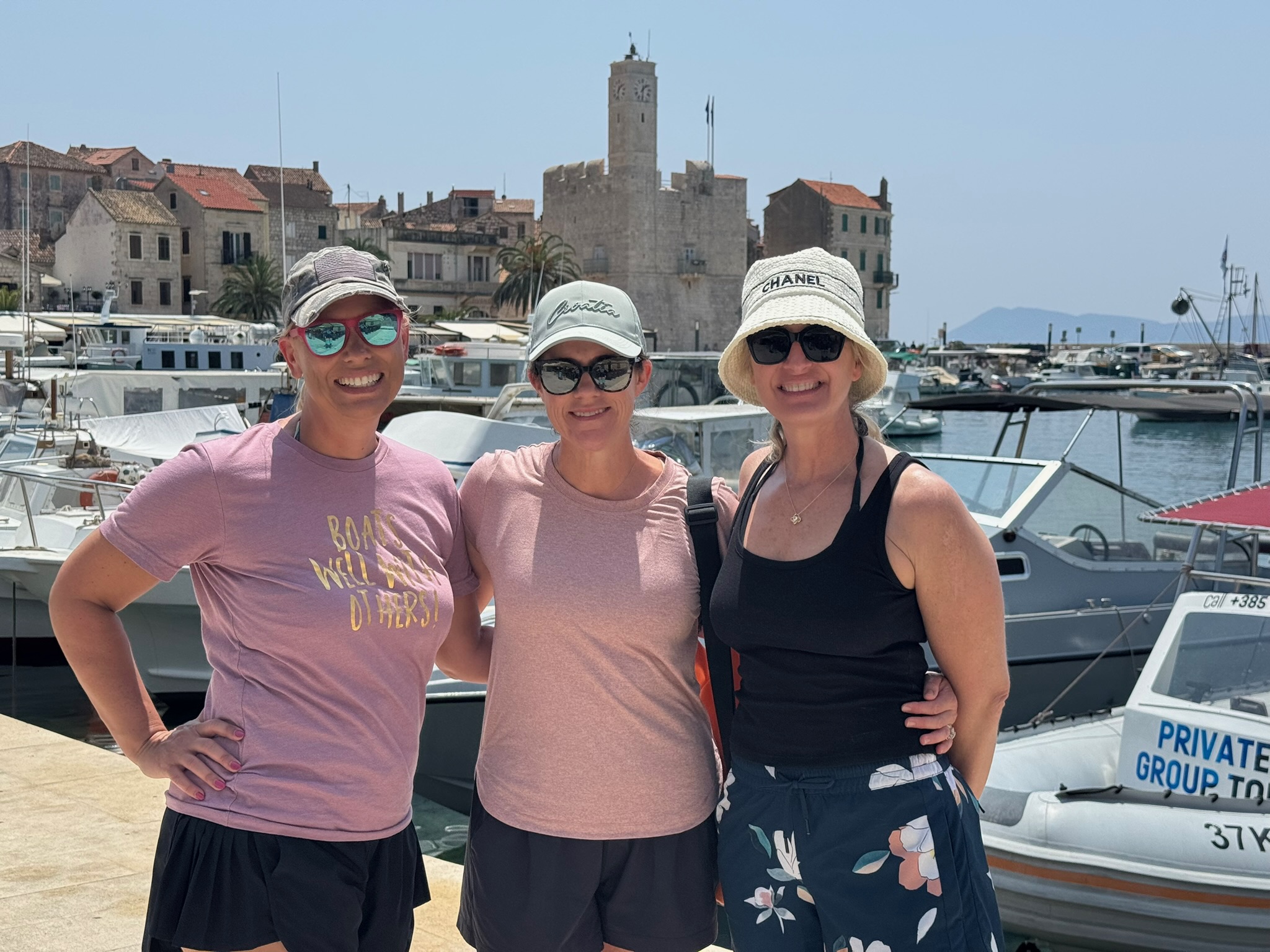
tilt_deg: -5.0
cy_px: 476
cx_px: 635
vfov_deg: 30.3
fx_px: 1761
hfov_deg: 39.7
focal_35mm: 48
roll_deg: -0.2
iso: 80
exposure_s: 1/7092
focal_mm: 6.76
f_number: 1.78
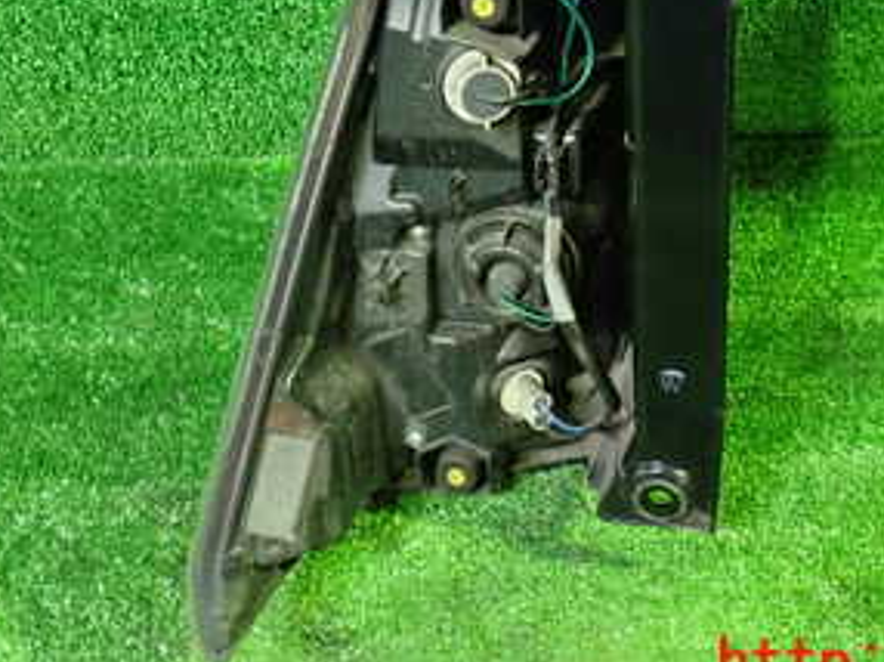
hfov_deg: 30.7
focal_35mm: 63
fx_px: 1608
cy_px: 9
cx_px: 488
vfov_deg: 22.4
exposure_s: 1/25
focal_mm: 5.4
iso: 800
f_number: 2.3
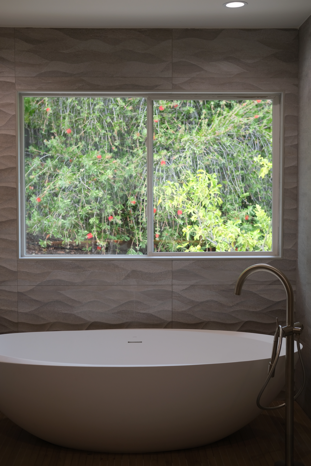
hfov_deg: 25.5
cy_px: 233
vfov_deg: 37.5
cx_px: 156
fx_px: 687
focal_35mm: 53
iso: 320
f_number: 3.2
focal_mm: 35
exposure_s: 1/220
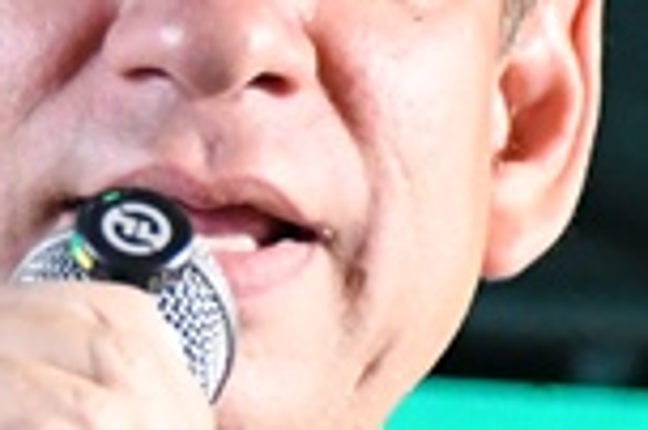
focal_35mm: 755
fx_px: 13575
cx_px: -286
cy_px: 522
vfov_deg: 1.8
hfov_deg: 2.7
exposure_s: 1/500
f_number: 5
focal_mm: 75
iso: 8000
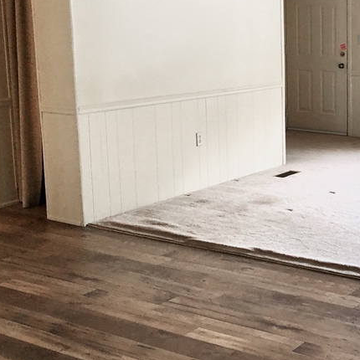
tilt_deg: -8.3
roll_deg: +1.6
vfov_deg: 29.0
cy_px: 149
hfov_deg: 27.0
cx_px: 380
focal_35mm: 59
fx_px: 694
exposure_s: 1/30
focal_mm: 4
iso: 25
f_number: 1.8
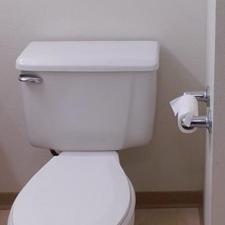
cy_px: -50
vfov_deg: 22.6
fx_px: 515
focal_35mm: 70
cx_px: 210
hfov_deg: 23.9
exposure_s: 1/100
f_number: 3
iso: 125
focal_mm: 4
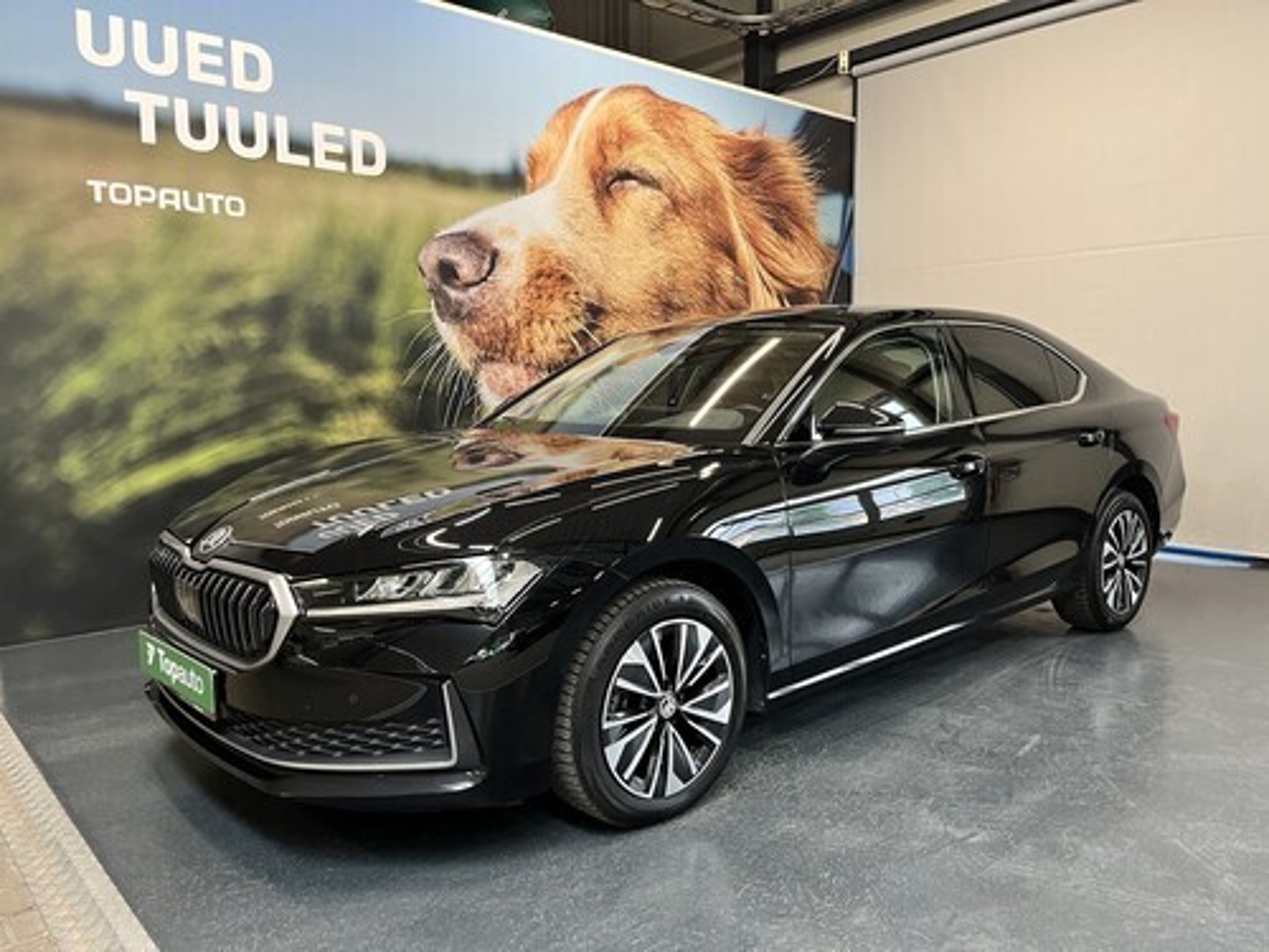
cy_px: 476
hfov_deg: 67.3
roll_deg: +0.3
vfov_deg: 53.1
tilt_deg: -6.6
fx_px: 953
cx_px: 634
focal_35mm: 26
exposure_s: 1/84
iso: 125
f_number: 1.6
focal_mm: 5.1
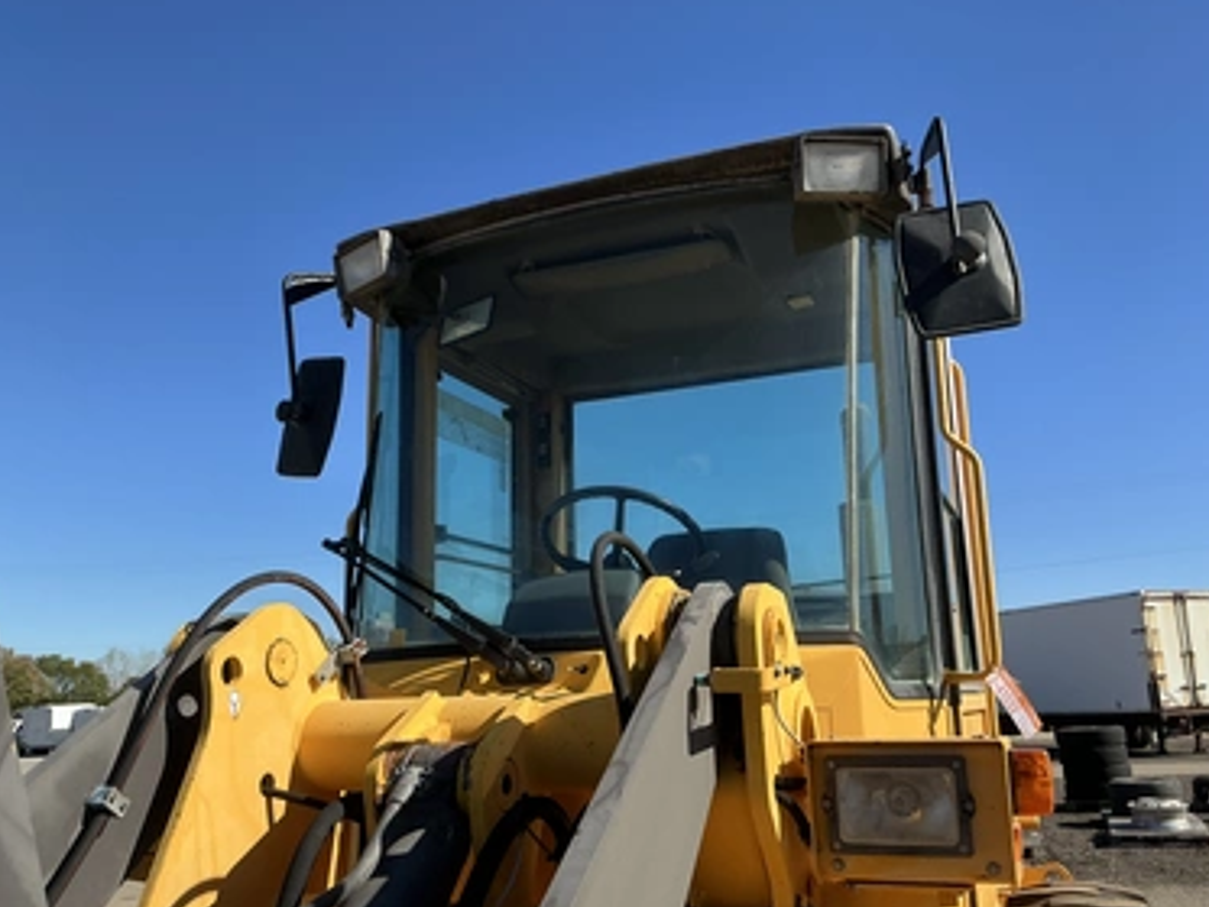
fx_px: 1048
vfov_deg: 46.8
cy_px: 466
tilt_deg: +11.5
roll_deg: +1.7
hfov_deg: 59.9
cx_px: 606
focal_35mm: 30
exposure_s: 1/1534
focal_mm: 3
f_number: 1.8
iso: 25
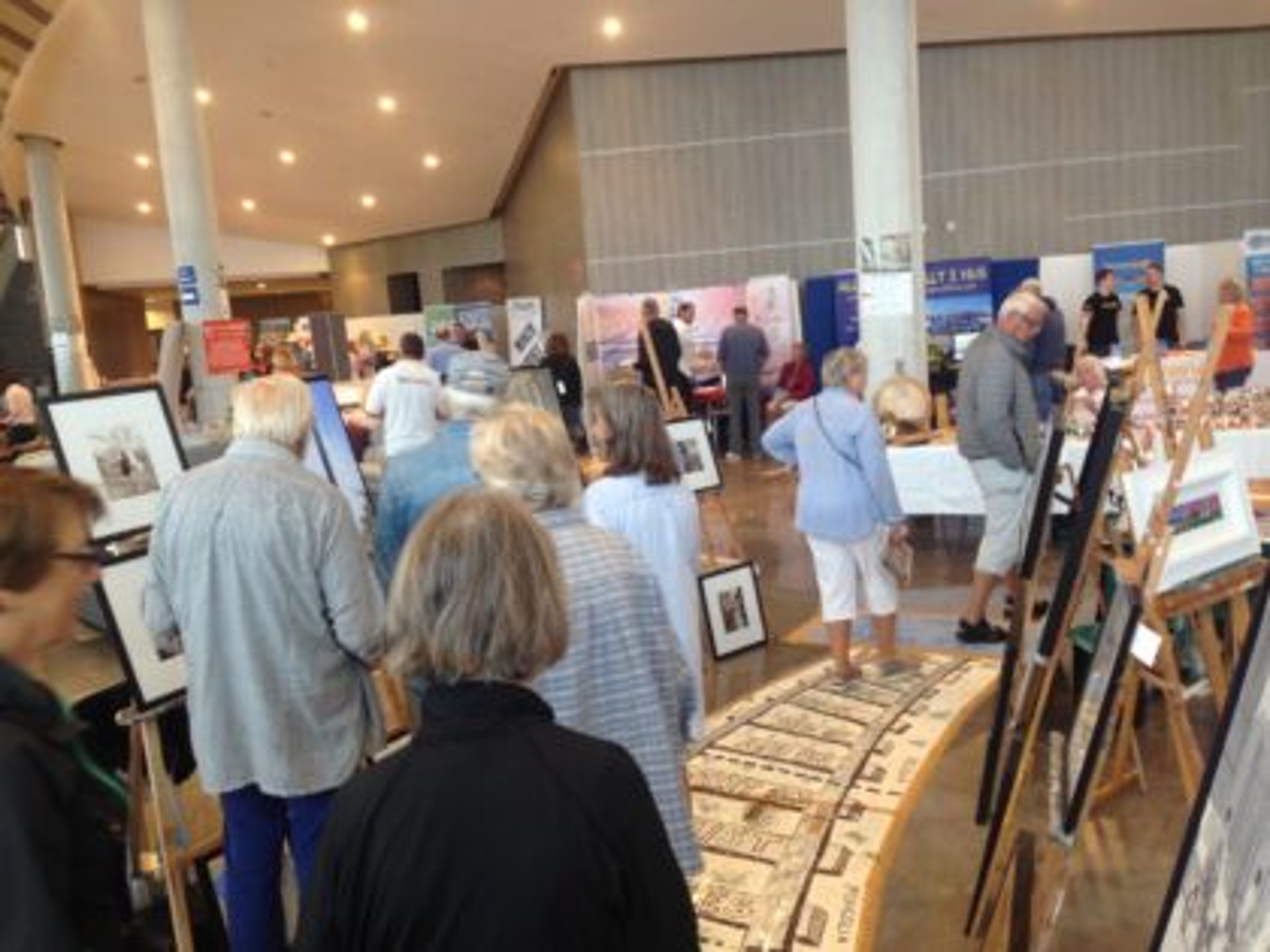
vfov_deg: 42.9
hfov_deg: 55.4
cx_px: 635
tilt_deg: -9.4
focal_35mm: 33
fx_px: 1211
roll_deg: +2.1
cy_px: 476
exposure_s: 1/20
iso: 64
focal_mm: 4.12
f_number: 2.4
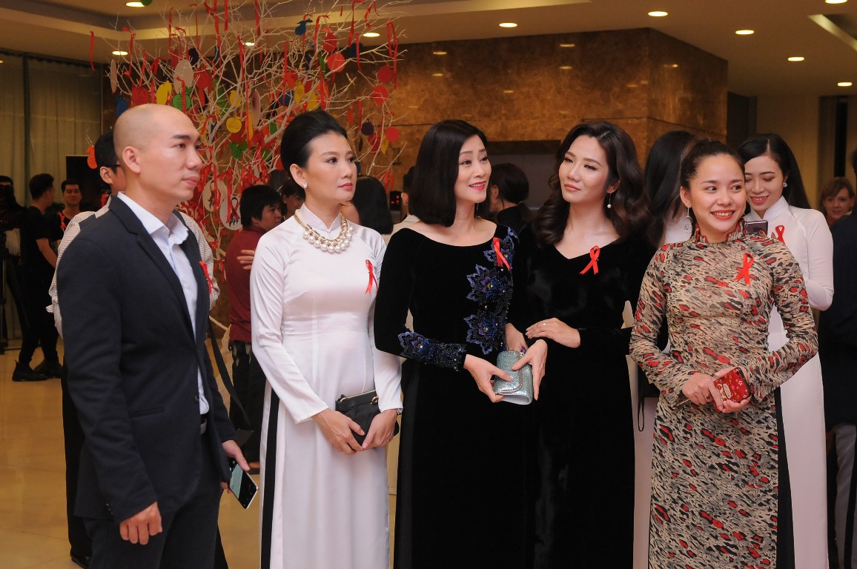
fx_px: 1213
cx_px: 428
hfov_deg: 38.9
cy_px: 284
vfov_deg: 26.4
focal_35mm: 51
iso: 1000
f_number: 4
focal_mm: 34
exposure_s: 1/100
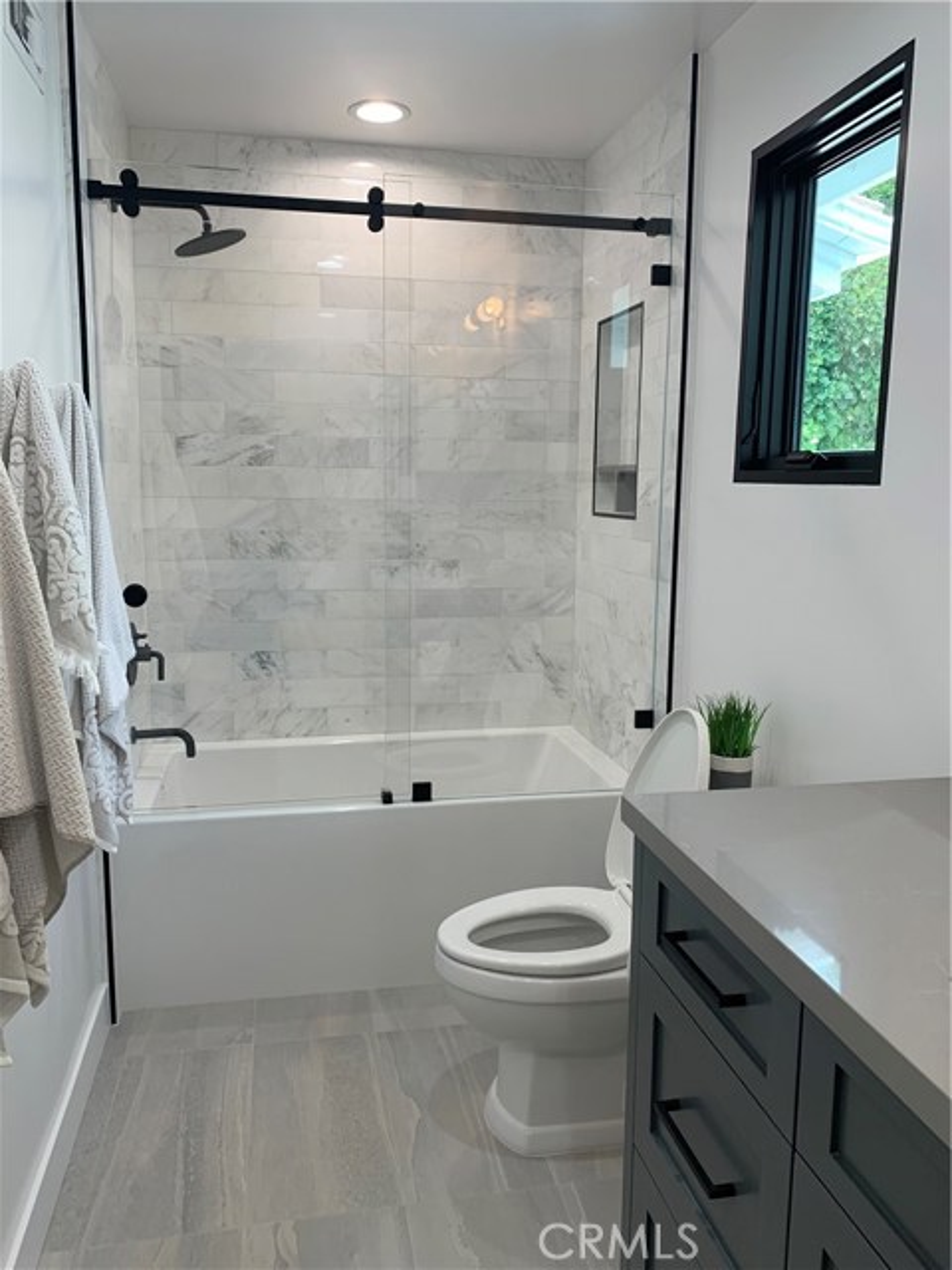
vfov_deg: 67.3
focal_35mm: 26
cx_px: 476
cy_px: 635
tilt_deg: -6.6
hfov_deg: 53.1
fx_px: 953
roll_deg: -1.4
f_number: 1.8
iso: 50
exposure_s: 1/120
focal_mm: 4.25
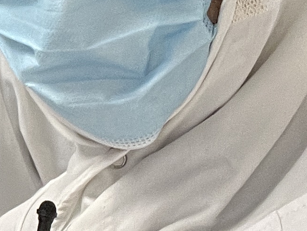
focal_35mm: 142
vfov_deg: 10.3
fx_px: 1260
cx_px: -350
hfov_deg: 12.0
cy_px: -22
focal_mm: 2.71
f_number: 2.2
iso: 100
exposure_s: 1/50
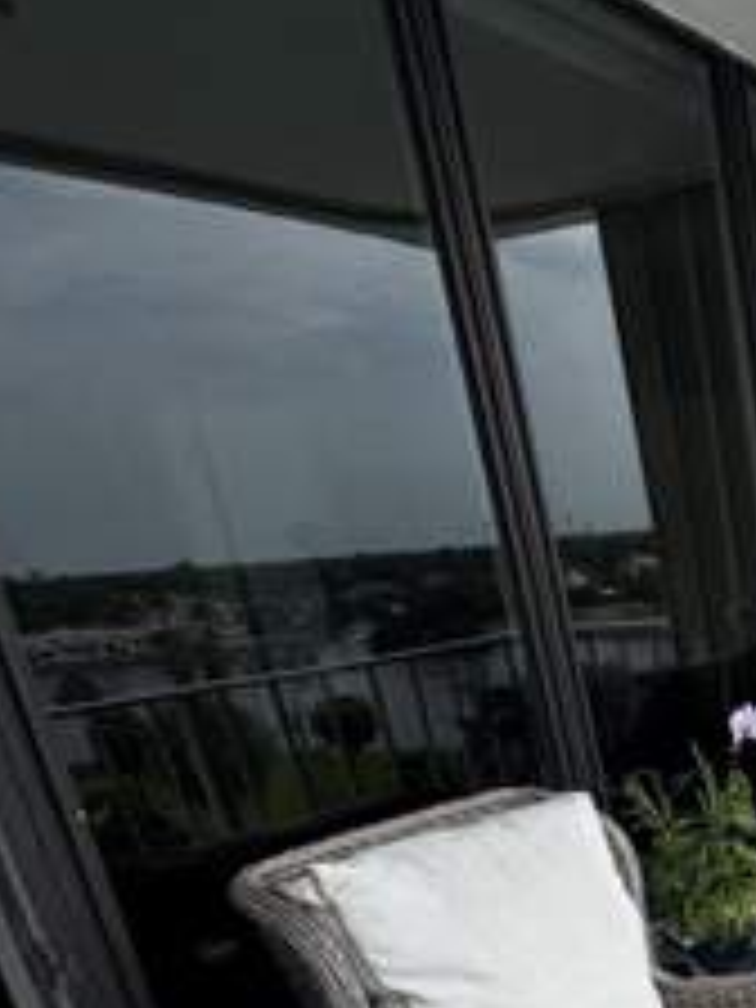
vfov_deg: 42.7
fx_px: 1165
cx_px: 1040
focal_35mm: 40
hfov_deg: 28.1
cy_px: 918
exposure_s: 1/840
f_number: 2.2
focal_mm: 2.22
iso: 40
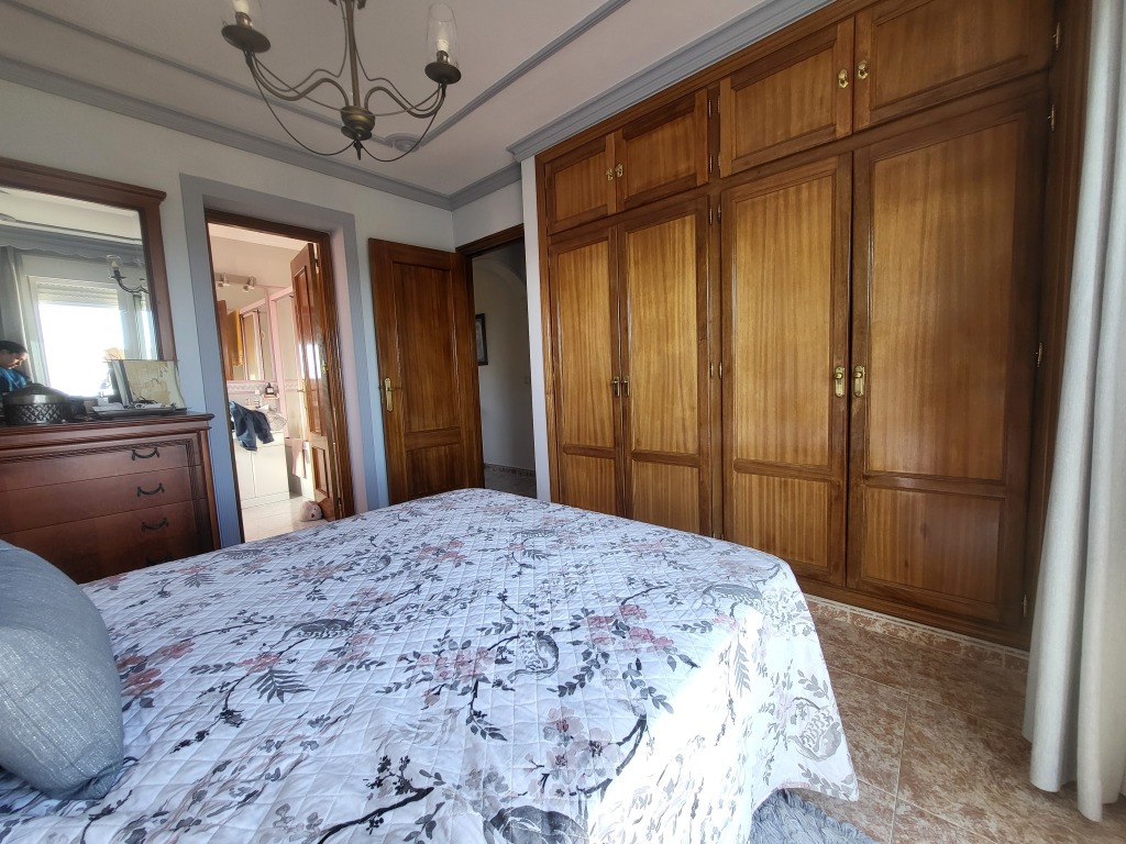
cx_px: 563
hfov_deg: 106.2
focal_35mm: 13
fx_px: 423
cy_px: 422
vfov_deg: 89.9
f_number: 2.2
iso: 64
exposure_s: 1/50
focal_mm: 1.74
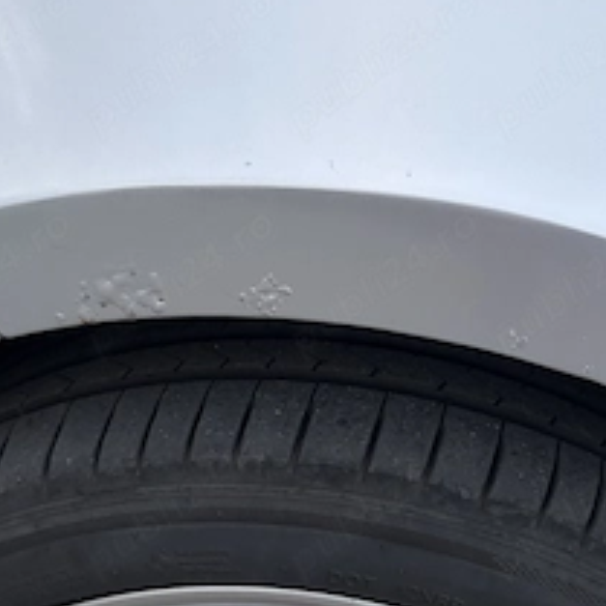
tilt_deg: -32.9
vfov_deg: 38.3
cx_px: 281
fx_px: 871
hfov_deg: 38.3
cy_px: 331
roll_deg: -13.8
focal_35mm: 44
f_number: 1.6
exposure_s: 1/122
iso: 125
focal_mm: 5.96
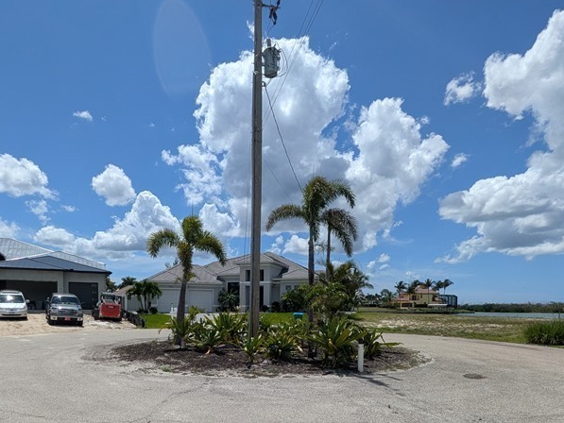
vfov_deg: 54.1
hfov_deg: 71.0
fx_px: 391
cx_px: 233
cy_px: 320
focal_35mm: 24
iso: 47
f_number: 2.2
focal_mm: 1.83
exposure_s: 1/4367
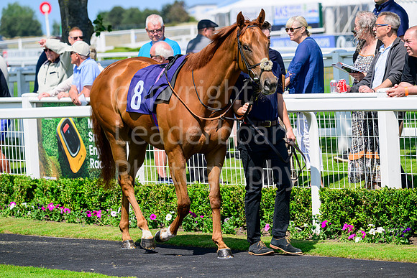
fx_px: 2259
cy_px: 139
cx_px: 208
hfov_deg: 10.5
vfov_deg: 7.0
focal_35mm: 195
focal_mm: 195
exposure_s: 1/2000
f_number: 6.3
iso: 400
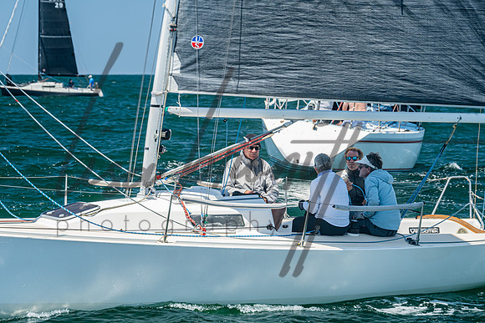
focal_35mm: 157
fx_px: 2121
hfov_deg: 13.0
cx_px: 242
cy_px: 191
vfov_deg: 8.7
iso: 320
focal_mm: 115
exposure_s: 1/400
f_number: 6.3
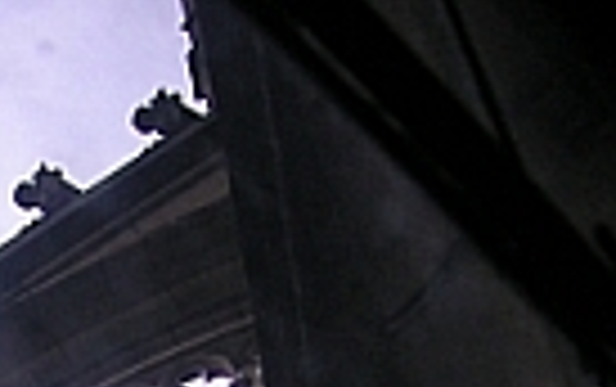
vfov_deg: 9.5
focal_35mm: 122
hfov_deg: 16.5
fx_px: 2051
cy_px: 950
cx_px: -94
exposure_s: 1/250
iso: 50
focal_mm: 6.1
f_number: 2.8
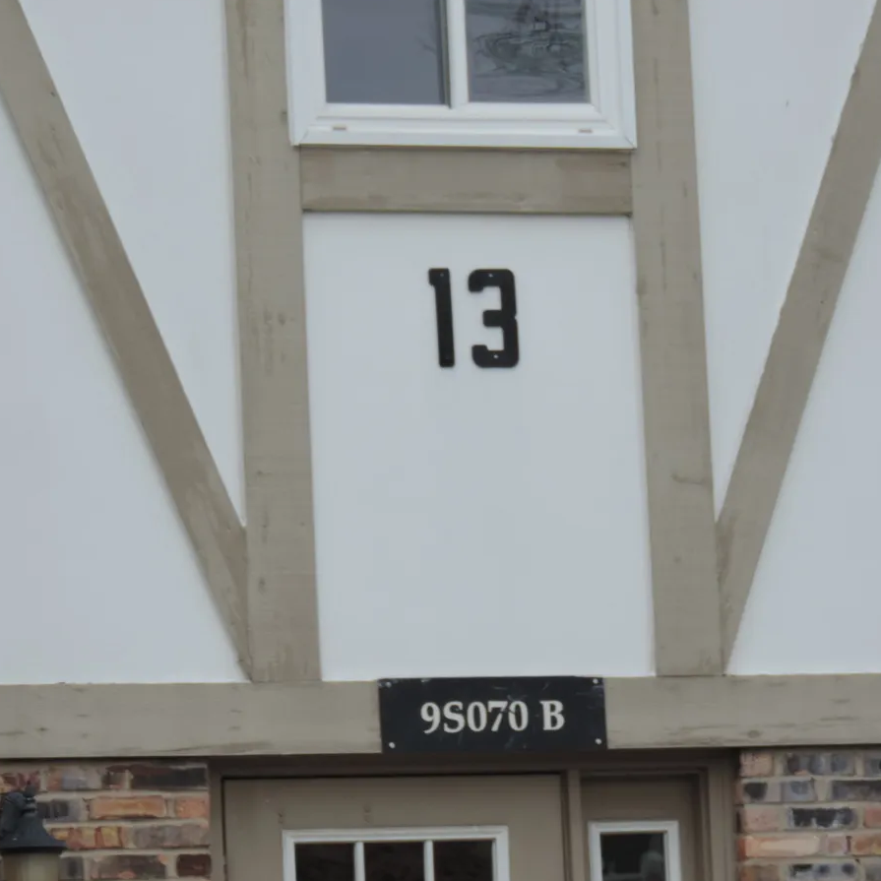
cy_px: 525
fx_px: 7573
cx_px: 531
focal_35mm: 263
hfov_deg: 6.7
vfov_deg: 6.7
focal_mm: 33
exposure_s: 1/125
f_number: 4.6
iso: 80
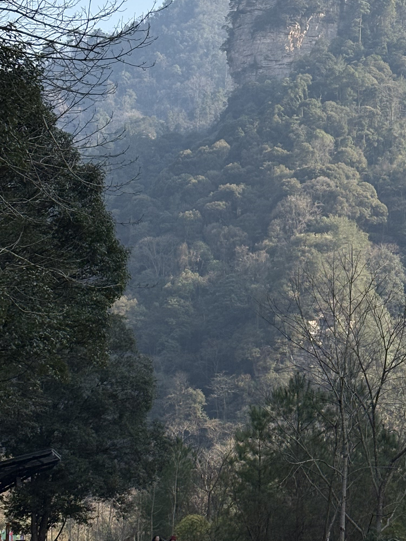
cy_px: 262
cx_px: 370
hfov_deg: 14.0
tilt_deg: +7.4
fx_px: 1642
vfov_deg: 18.7
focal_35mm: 105
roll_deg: +0.1
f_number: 1.6
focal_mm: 5.96
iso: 32
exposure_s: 1/2141
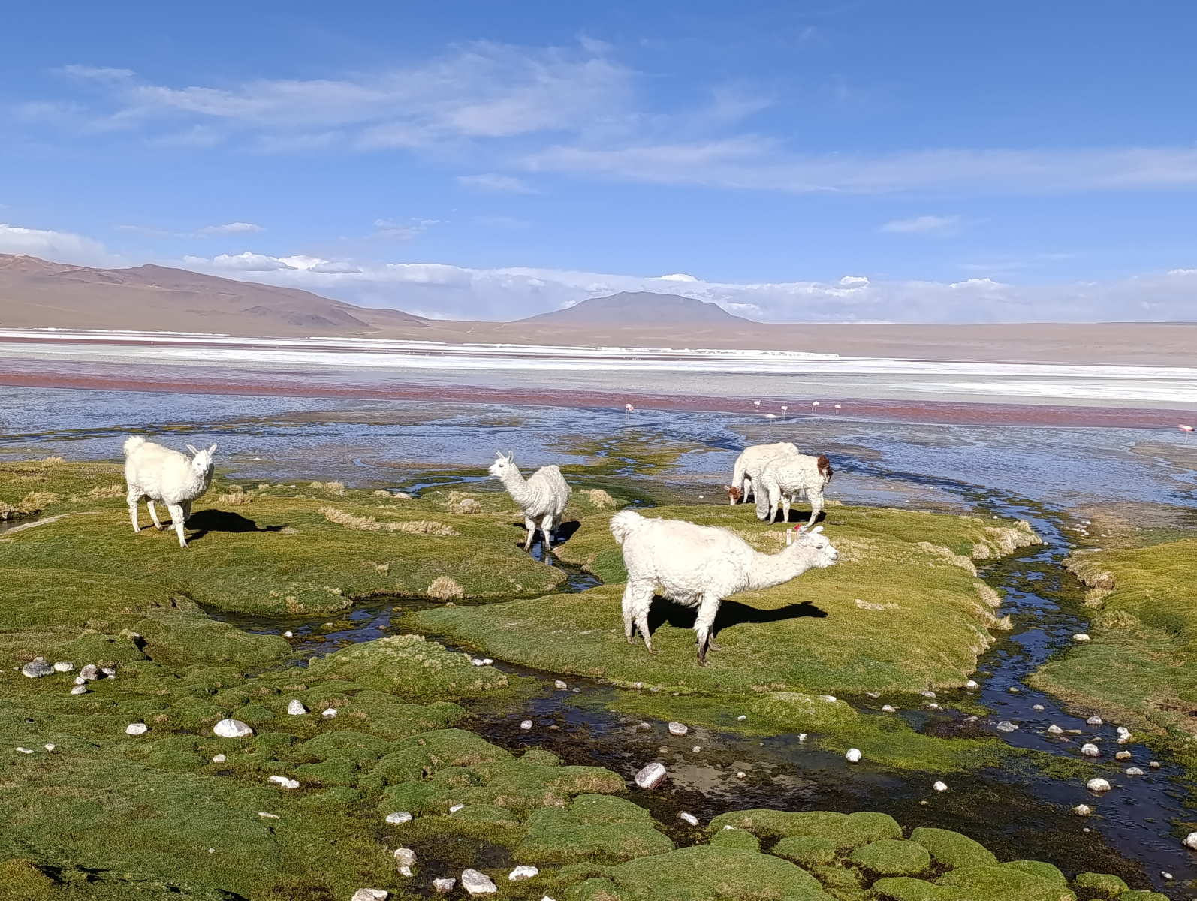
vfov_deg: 40.8
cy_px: 450
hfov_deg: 52.6
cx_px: 598
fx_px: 1212
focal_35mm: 35
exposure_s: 1/1041
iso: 50
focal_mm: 6.14
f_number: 1.6
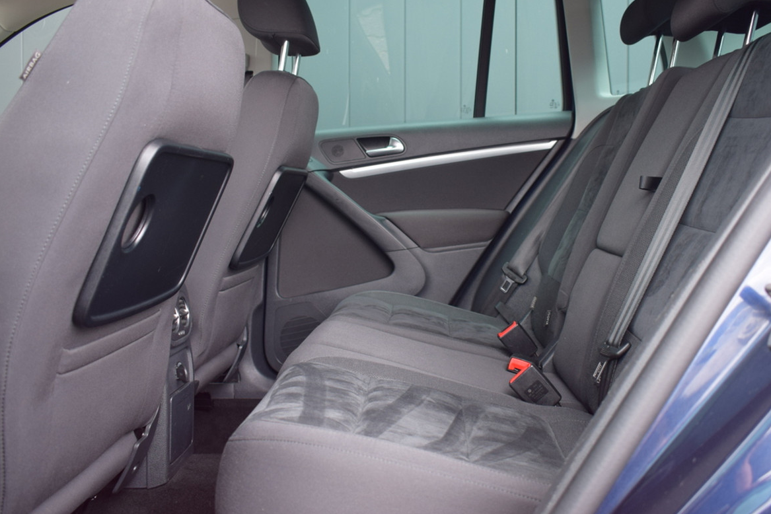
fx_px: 771
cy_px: 226
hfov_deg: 53.1
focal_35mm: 36
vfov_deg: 36.8
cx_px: 418
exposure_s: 1/80
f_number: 4.5
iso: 400
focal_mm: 20
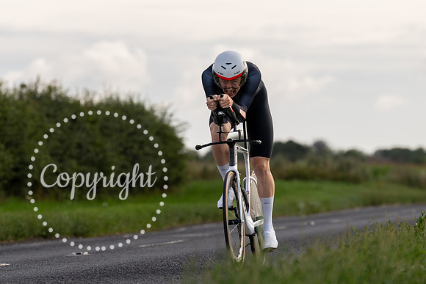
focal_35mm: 248
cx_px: 211
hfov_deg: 8.3
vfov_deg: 5.5
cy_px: 148
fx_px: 2938
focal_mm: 144
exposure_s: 1/1000
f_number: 3.2
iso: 100
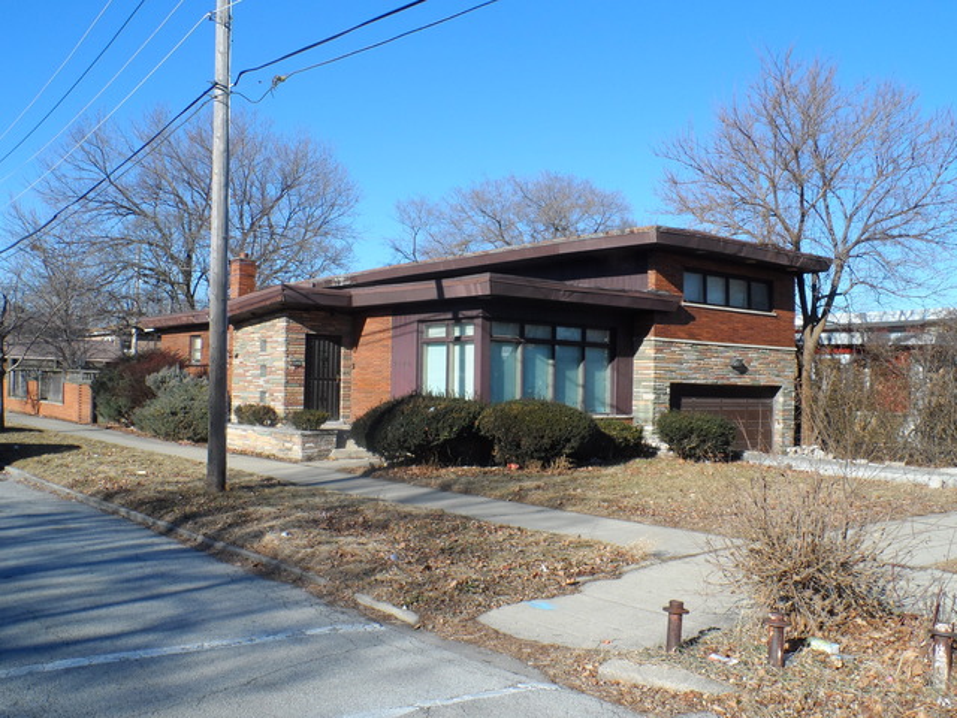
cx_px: 478
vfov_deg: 44.2
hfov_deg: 56.8
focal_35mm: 32
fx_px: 885
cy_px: 359
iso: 80
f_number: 4.8
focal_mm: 5.3
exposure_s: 1/350
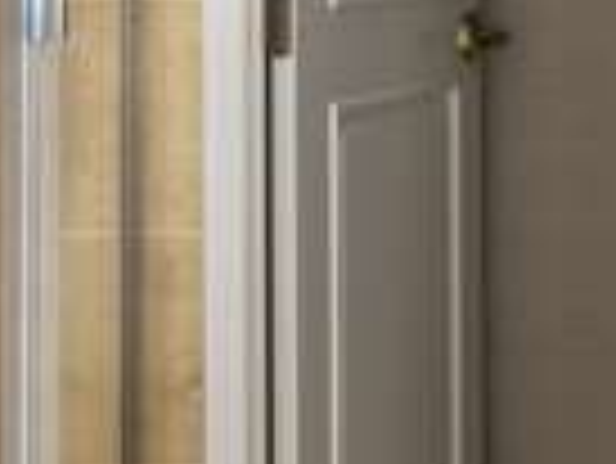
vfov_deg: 12.0
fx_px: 2173
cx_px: 598
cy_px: -16
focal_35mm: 122
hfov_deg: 15.9
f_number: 11
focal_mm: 17
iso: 100
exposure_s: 1/2
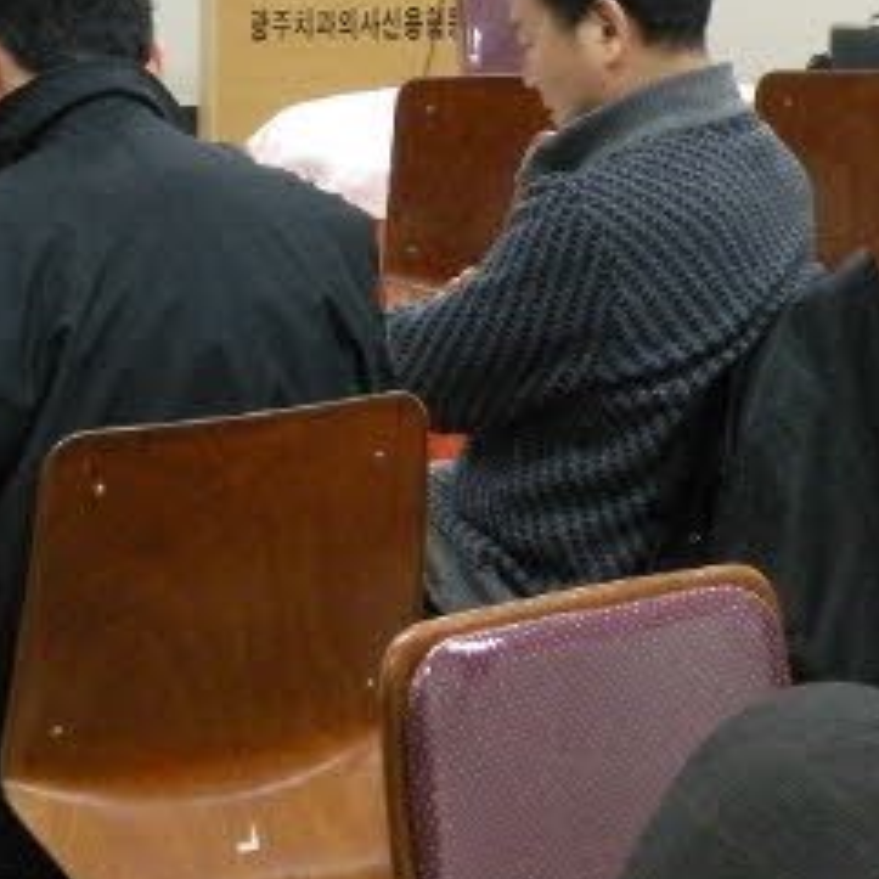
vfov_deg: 13.1
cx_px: 401
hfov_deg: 13.3
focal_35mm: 131
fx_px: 3763
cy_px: -44
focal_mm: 7.4
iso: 400
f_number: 3.2
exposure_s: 1/34.6
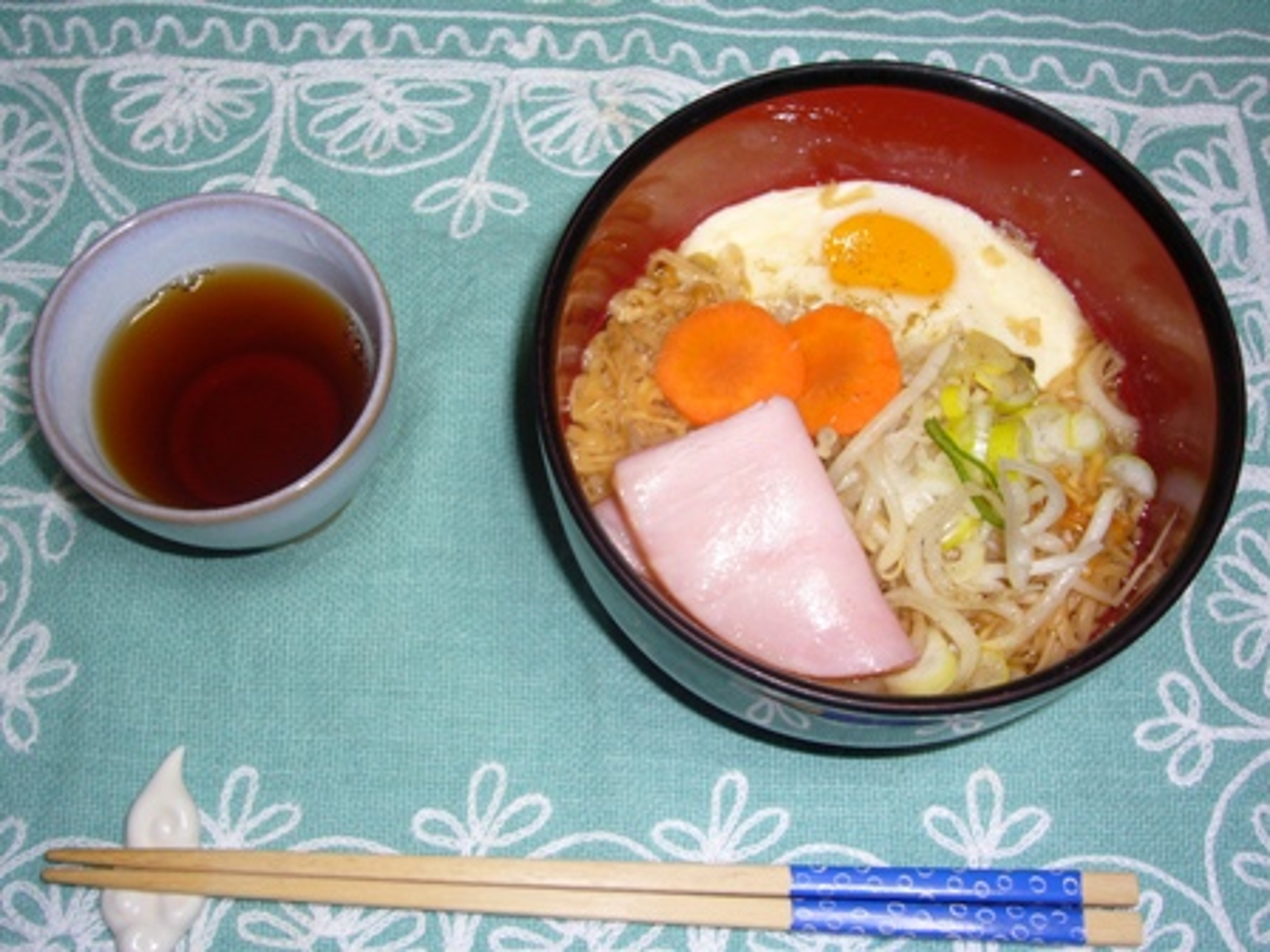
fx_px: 1541
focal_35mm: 42
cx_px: 635
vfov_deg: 34.3
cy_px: 476
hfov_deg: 44.8
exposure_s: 1/30
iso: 100
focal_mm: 6.9
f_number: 3.3
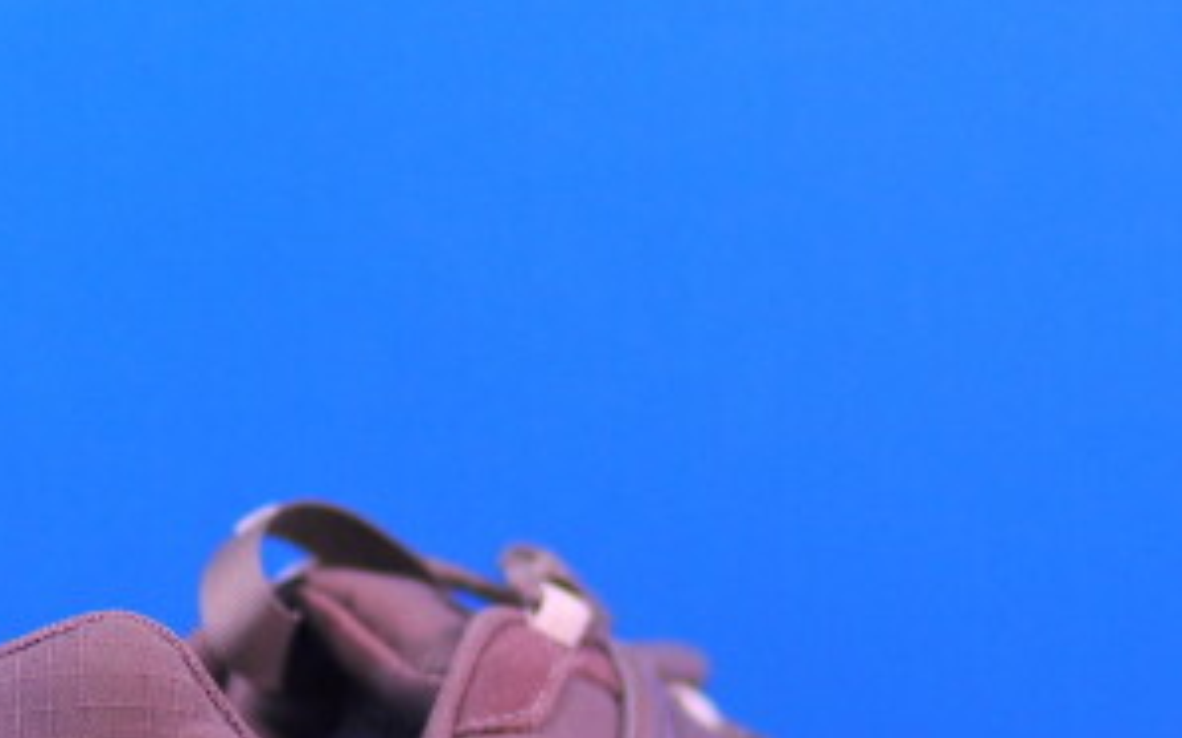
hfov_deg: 10.2
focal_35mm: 205
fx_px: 6601
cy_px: 621
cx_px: 40
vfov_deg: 6.4
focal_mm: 50
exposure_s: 1/320
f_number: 2
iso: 250
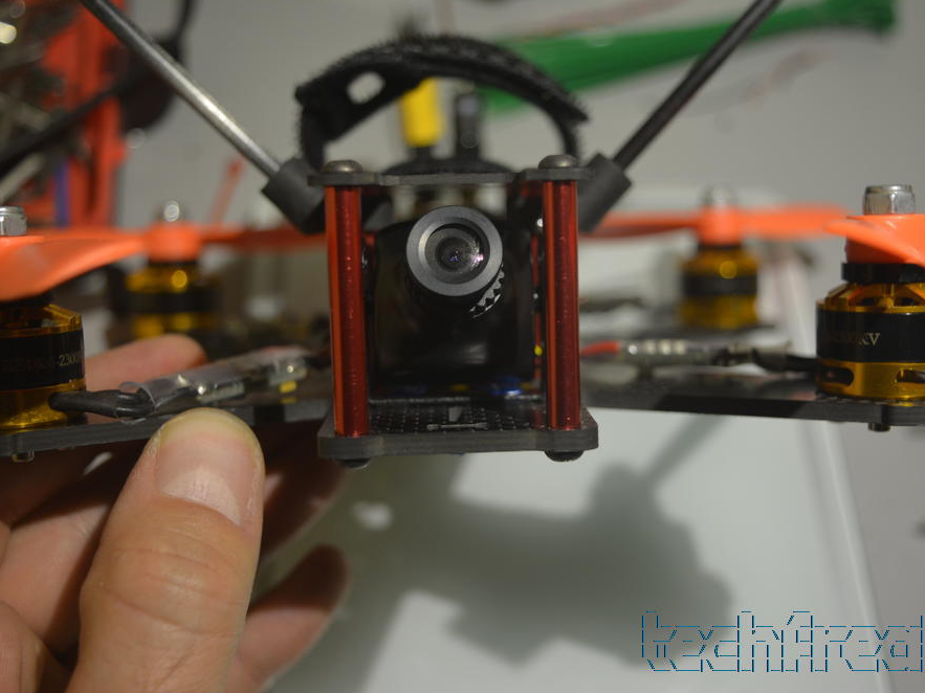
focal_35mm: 49
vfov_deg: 29.7
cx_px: 516
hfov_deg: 38.9
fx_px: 1309
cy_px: 345
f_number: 4.2
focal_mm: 30
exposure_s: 1/60
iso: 400
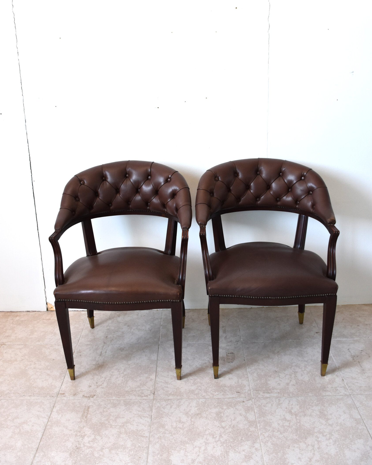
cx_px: 185
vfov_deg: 52.7
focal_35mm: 34
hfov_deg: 43.4
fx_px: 468
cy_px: 203
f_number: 4.5
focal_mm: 20
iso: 800
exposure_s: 1/80
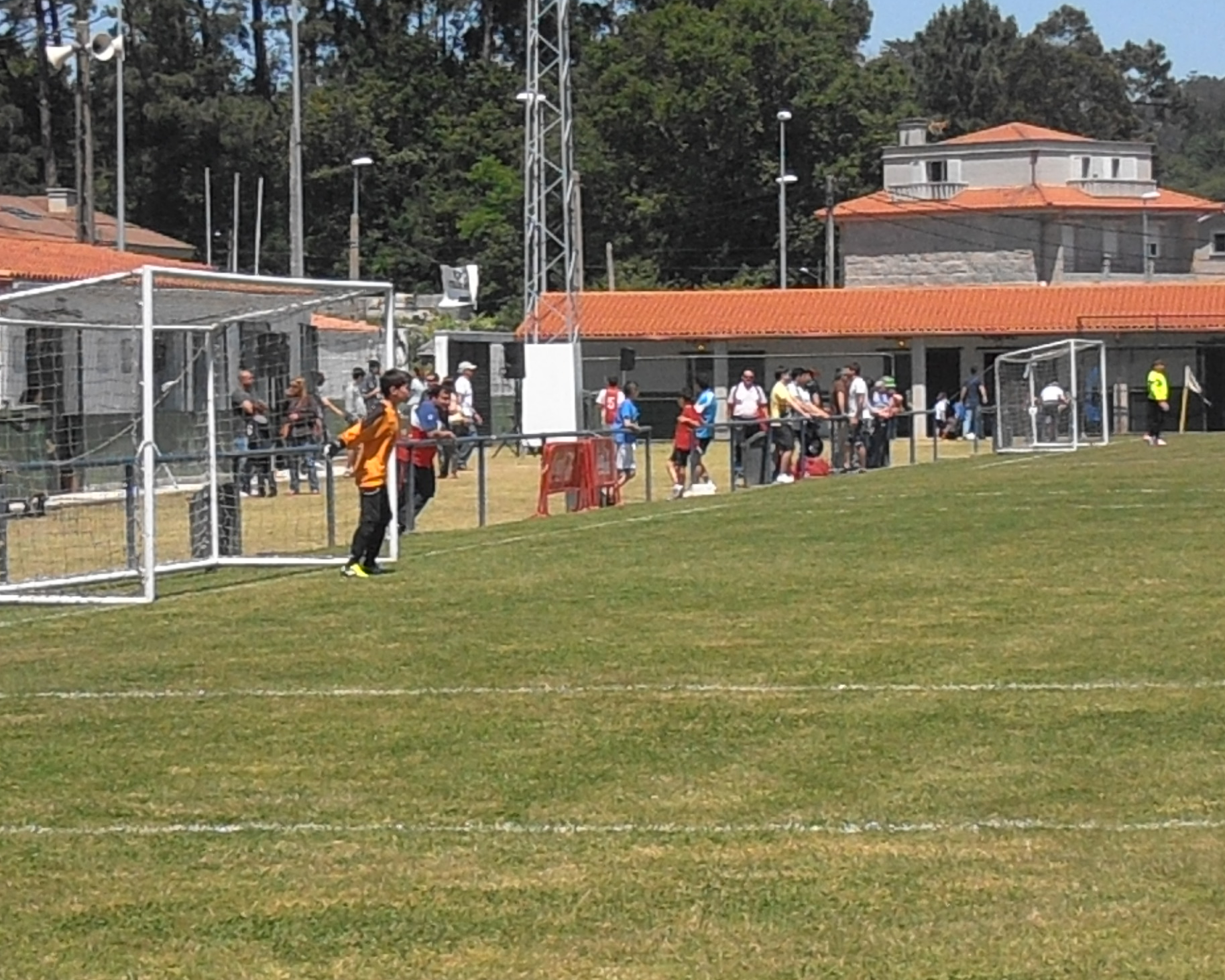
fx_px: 5475
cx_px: 628
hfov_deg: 12.8
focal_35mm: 151
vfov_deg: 10.2
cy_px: 501
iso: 400
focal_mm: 24.39
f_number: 15
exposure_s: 1/320
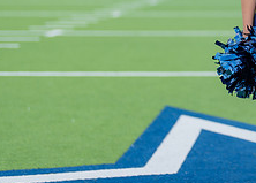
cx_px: 311
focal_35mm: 144
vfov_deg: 10.0
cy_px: 22
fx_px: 1048
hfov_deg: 13.5
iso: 100
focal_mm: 50
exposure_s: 1/500
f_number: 1.2
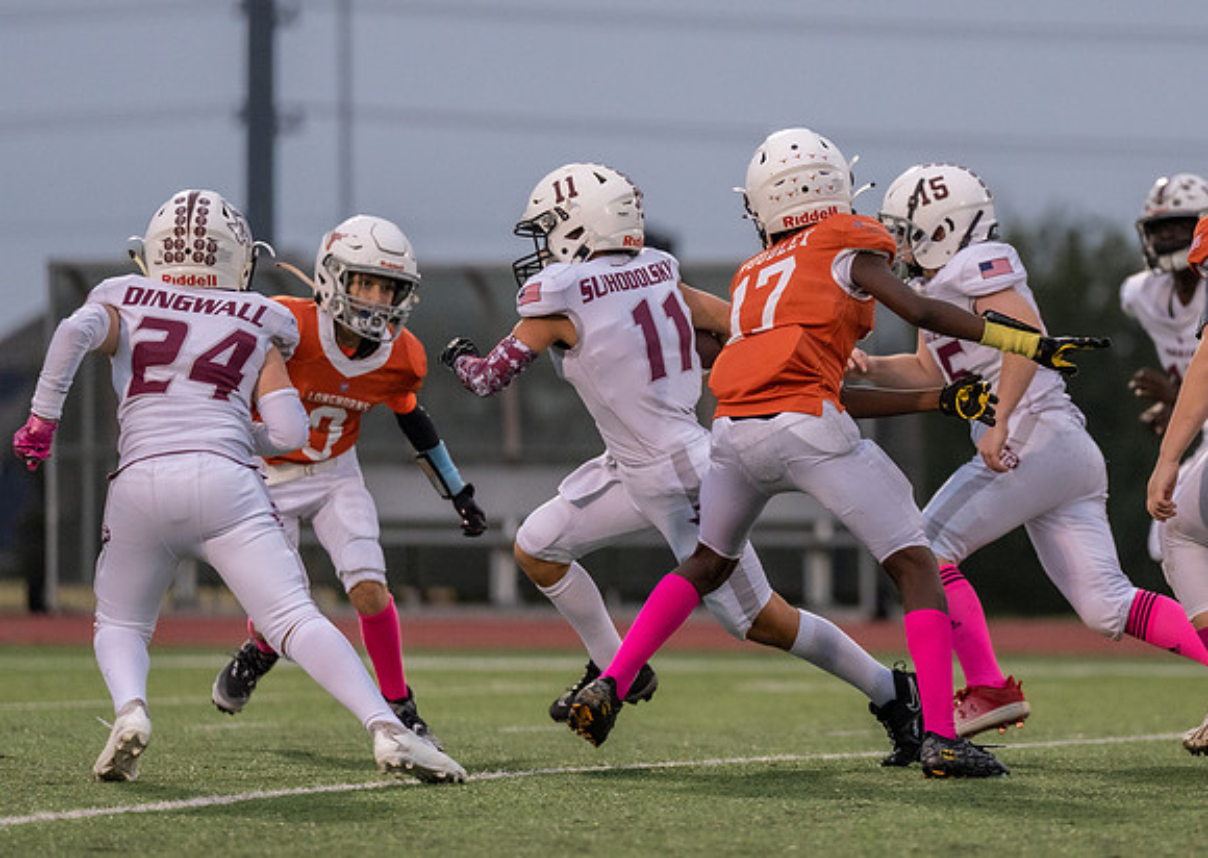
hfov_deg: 6.0
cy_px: 437
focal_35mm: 334
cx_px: 953
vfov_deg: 4.3
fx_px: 11442
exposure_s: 1/1250
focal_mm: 200
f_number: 2.8
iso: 2500
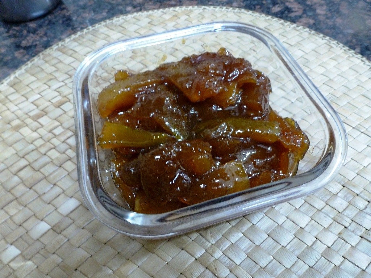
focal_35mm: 24
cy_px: 139
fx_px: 257
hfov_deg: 71.6
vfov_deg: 56.8
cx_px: 186
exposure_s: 1/6
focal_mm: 4.3
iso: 400
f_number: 3.3
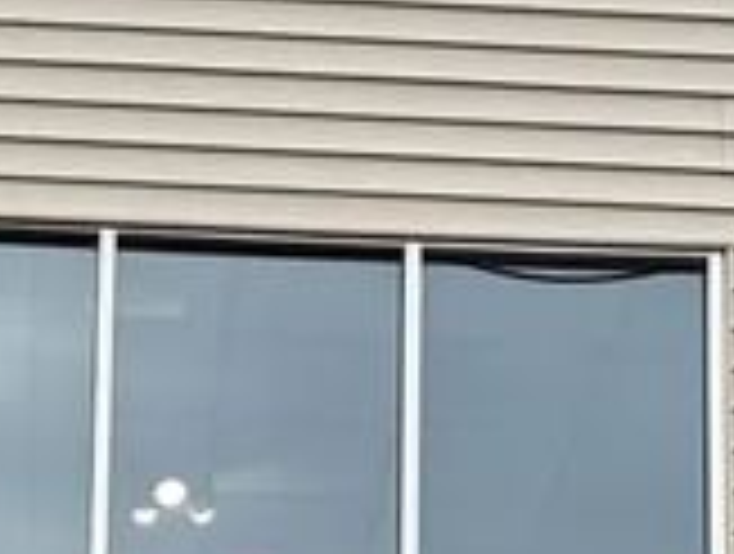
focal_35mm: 163
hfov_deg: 12.1
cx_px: 216
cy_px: 1049
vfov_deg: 8.7
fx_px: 3464
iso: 64
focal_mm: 5.96
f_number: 1.6
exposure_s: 1/850
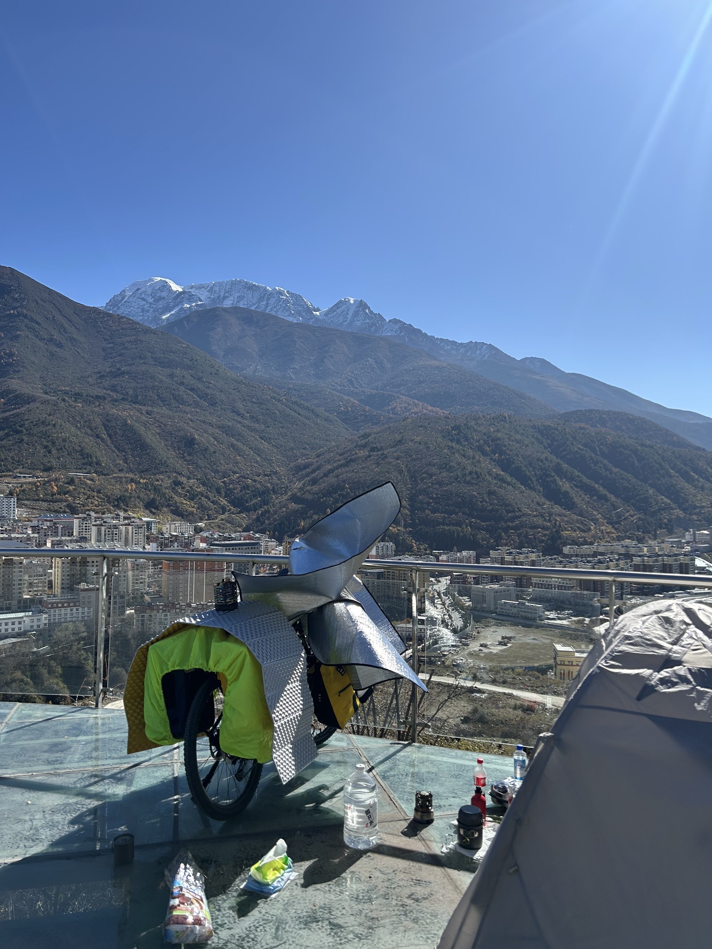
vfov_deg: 67.3
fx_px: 713
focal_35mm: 26
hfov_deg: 53.1
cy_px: 474
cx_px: 356
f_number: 1.5
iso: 50
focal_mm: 5.7
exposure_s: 1/5319
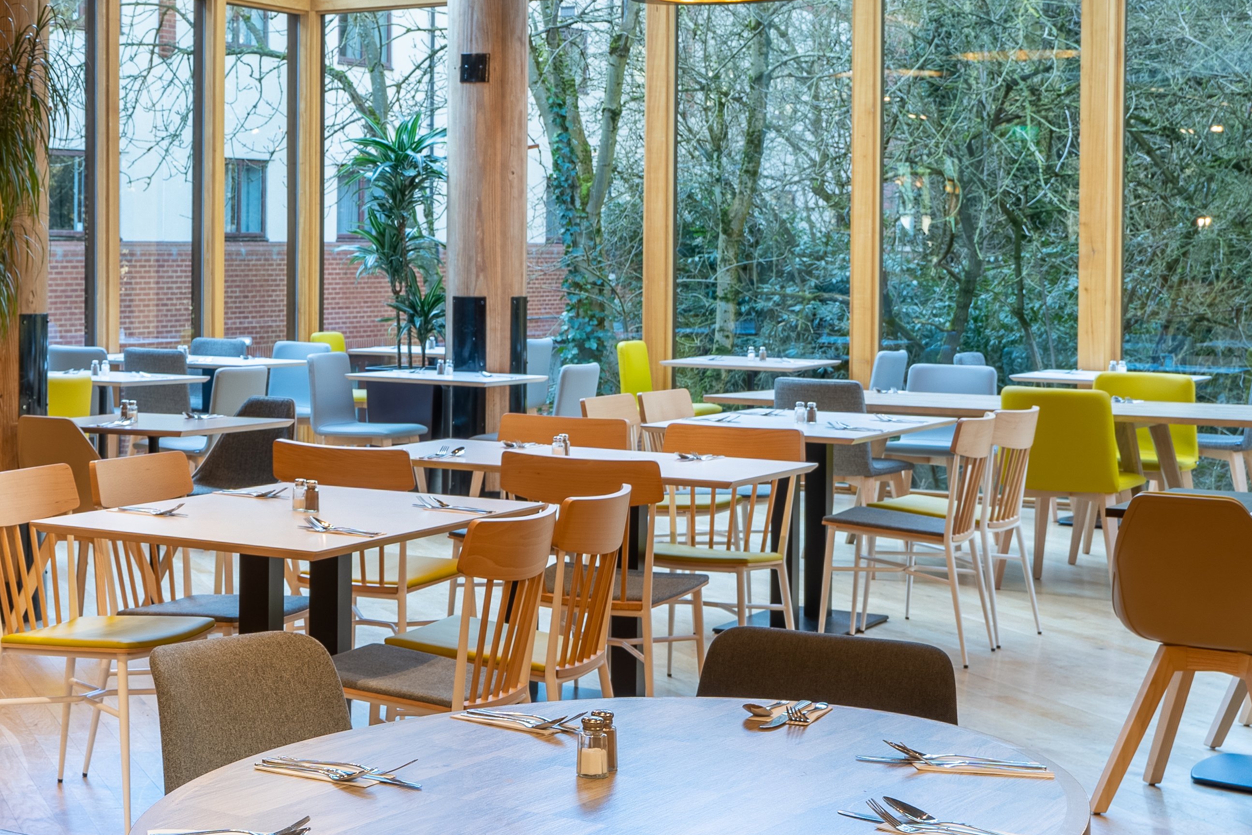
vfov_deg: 20.2
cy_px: 278
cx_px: -101
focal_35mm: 67
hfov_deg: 27.7
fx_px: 2330
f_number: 9
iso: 200
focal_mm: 29
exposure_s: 1/10
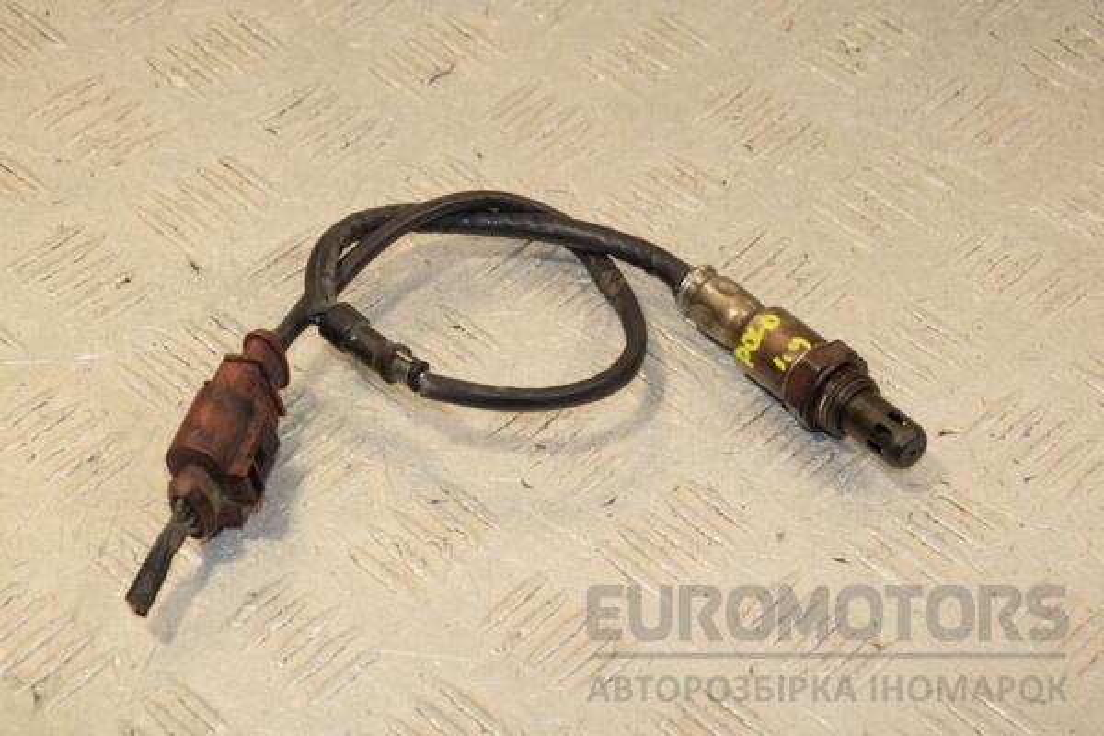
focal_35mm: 99
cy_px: 368
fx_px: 3036
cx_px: 552
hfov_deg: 20.6
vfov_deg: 13.8
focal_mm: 66
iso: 800
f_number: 9
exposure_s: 1/200
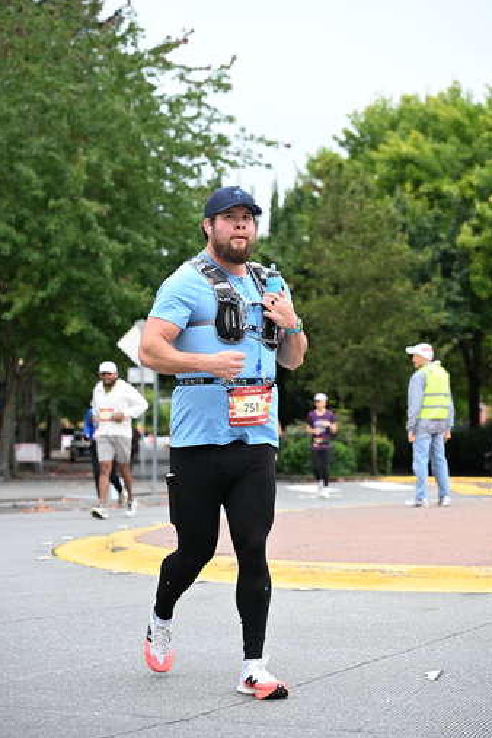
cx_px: 241
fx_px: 1845
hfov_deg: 15.2
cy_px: 374
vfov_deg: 22.6
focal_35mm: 90
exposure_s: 1/640
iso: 1600
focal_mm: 83
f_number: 4
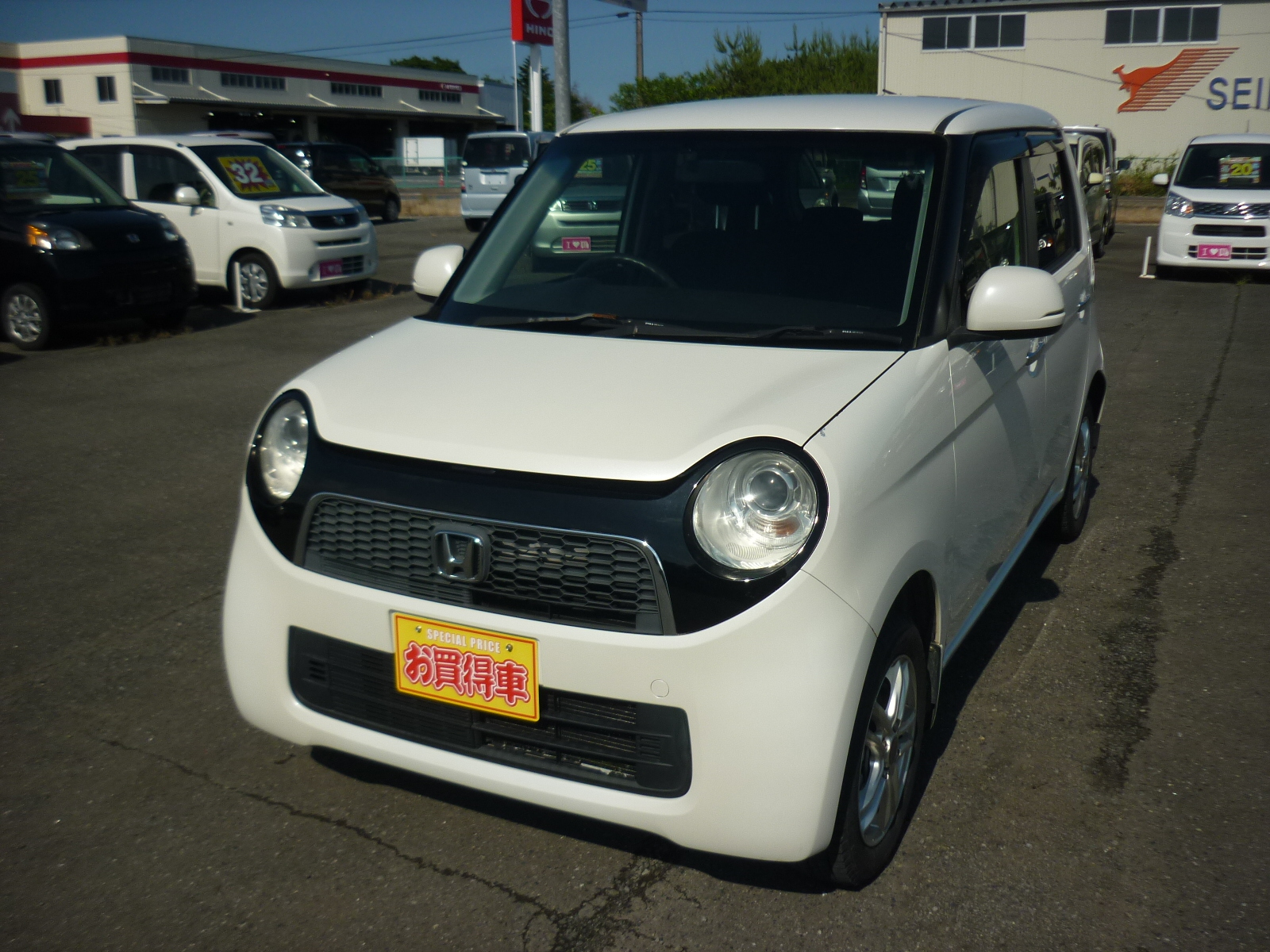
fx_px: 1211
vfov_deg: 42.9
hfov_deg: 55.4
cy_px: 476
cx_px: 635
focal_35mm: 33
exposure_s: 1/500
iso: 80
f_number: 8
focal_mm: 5.5
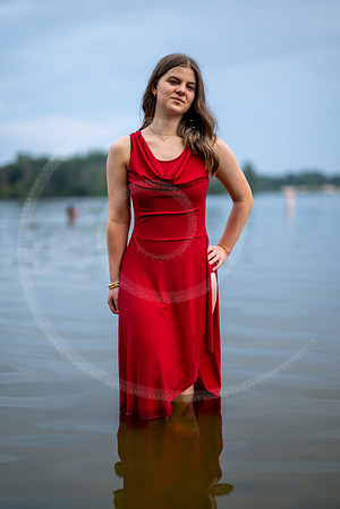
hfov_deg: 27.0
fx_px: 708
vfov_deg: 39.6
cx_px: 170
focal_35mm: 50
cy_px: 254
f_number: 1.2
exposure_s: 1/640
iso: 320
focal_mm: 50
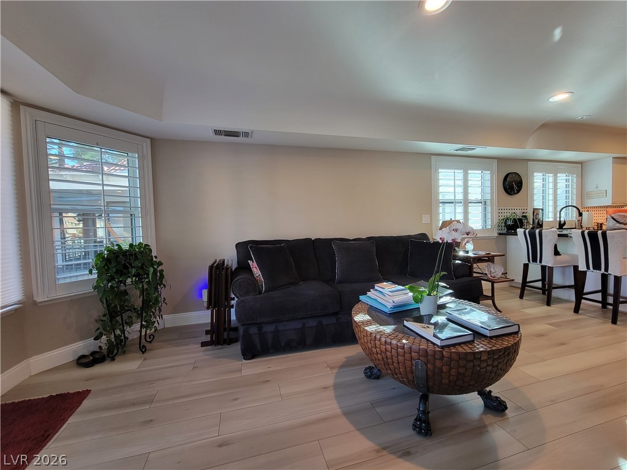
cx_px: 314
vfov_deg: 89.9
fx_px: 235
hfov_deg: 106.2
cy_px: 235
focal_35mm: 13
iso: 125
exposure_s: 1/60
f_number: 2.2
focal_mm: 2.2
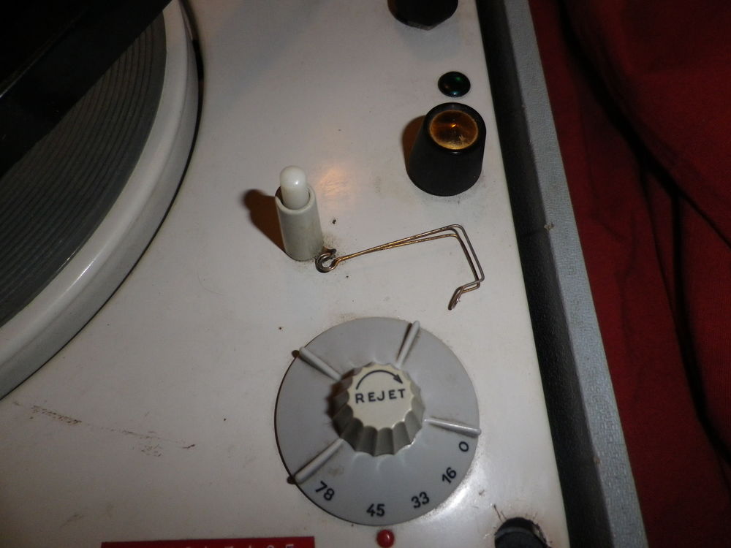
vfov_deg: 54.9
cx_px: 366
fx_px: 528
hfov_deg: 69.4
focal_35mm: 25
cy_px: 274
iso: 200
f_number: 7.1
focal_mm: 4.5
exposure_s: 1/50
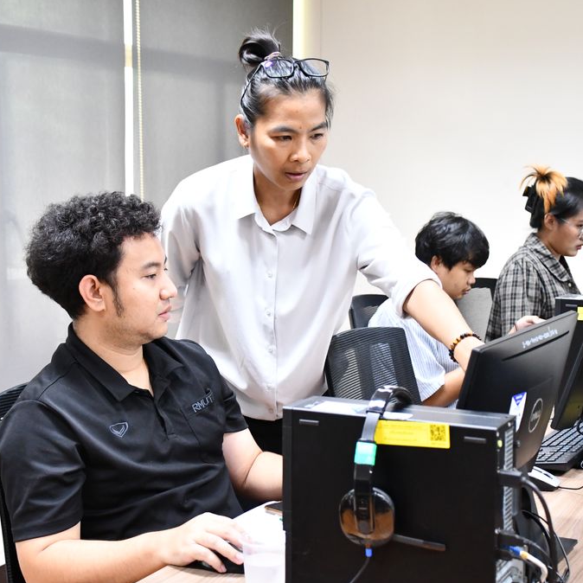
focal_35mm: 62
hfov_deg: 27.7
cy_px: 293
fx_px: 1181
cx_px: 292
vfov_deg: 27.7
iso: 3600
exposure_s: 1/60
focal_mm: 32
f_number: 4
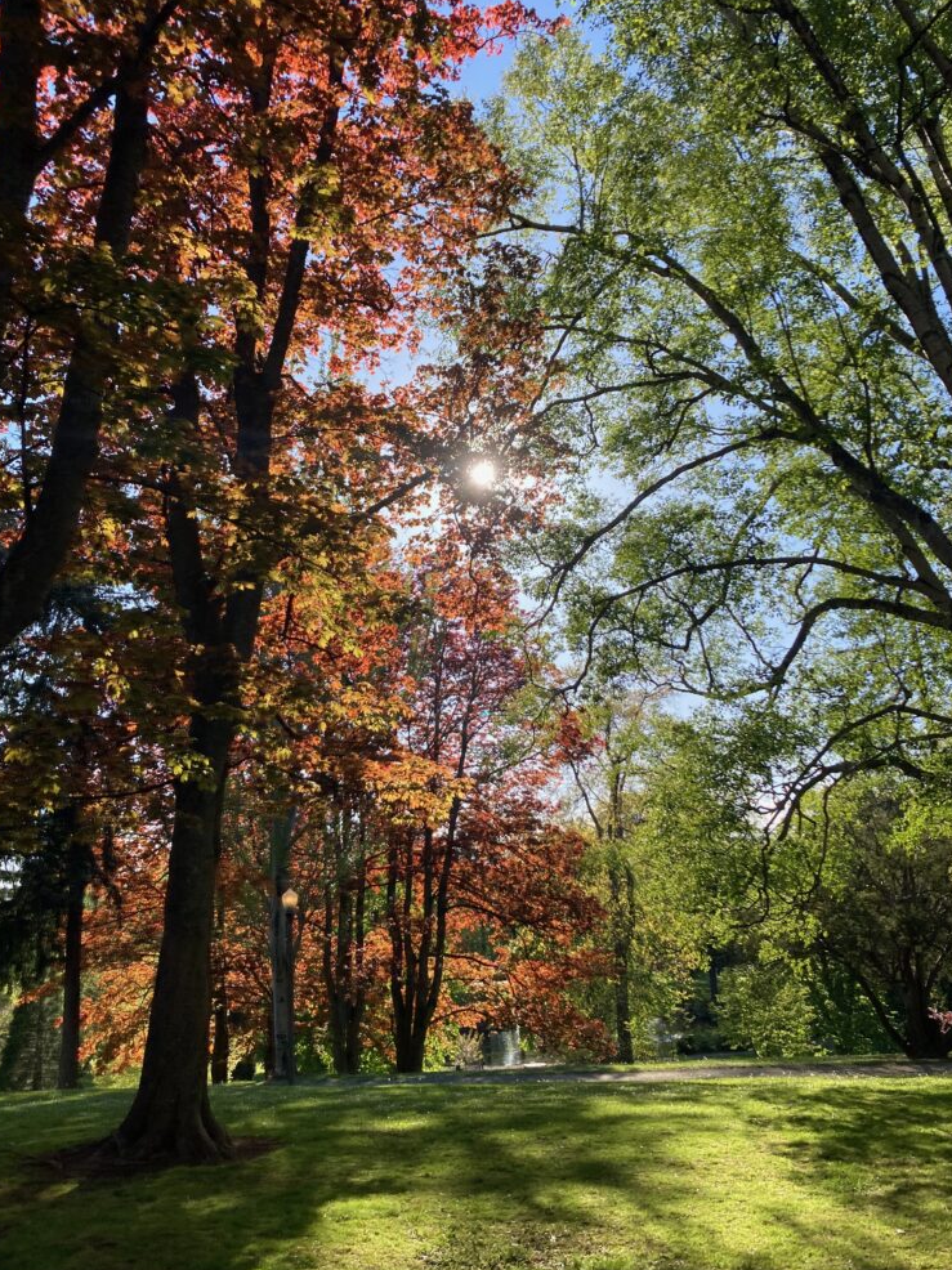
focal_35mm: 30
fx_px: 1101
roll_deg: -1.1
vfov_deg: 59.9
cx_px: 457
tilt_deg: +16.9
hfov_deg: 46.8
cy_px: 602
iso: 20
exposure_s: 1/991
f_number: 1.8
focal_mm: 3.99
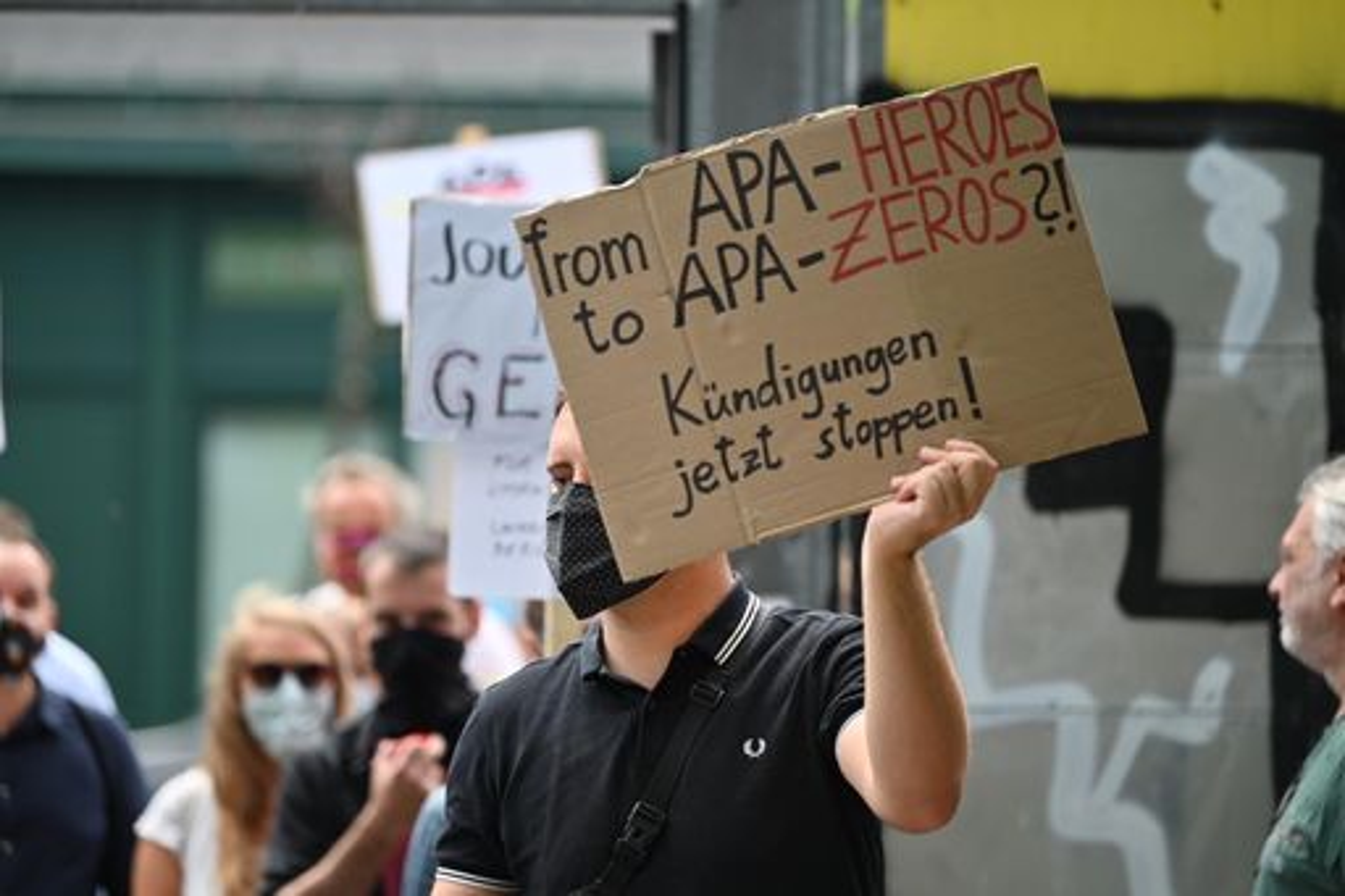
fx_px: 6349
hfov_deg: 12.1
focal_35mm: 170
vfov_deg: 8.1
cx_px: 672
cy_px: 448
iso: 100
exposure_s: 1/500
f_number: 2.8
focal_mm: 170
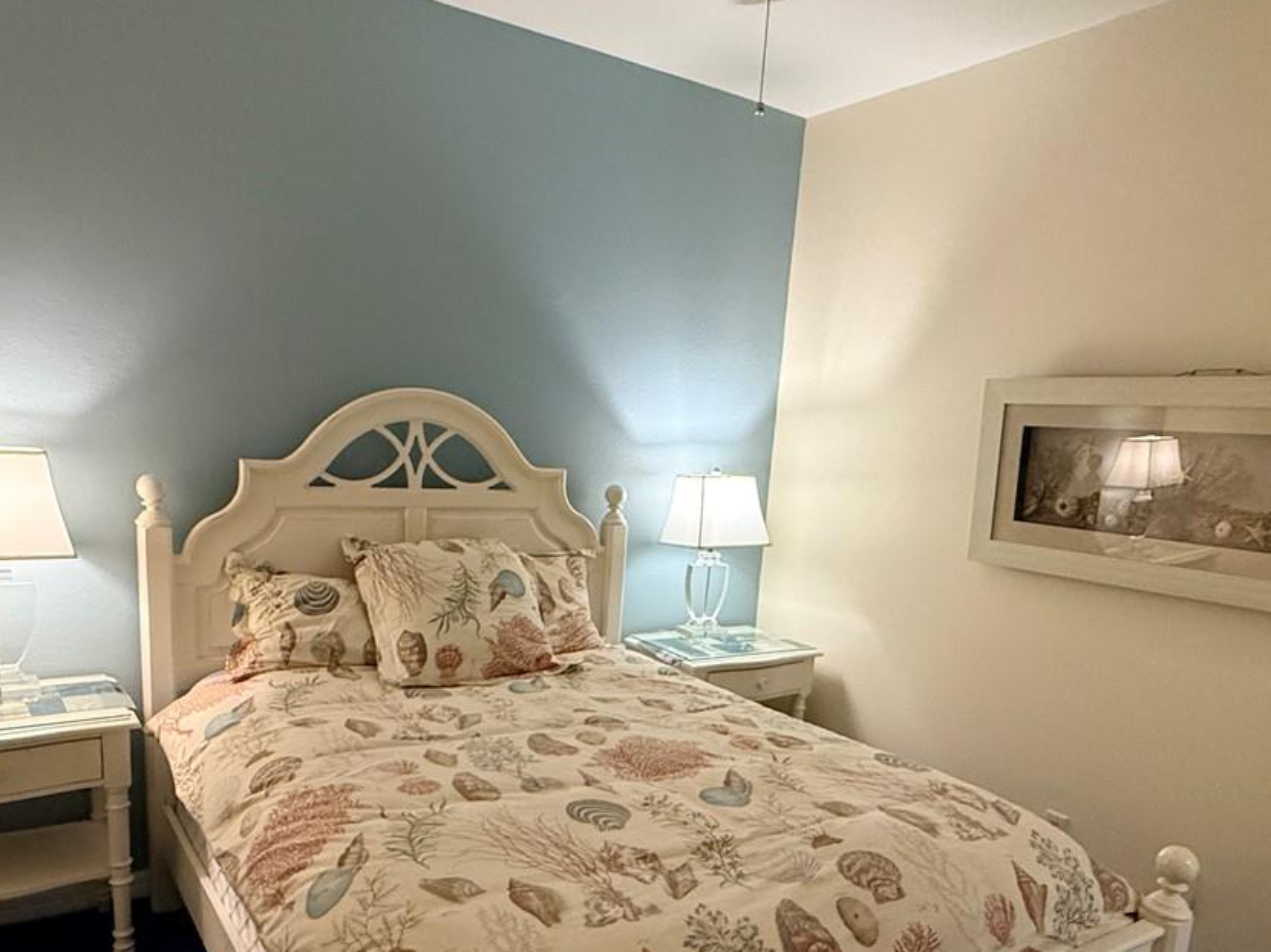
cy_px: 617
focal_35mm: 27
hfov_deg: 65.3
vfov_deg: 50.6
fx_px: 991
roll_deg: -3.4
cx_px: 622
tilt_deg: -10.2
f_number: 2.2
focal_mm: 2.22
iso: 640
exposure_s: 1/120
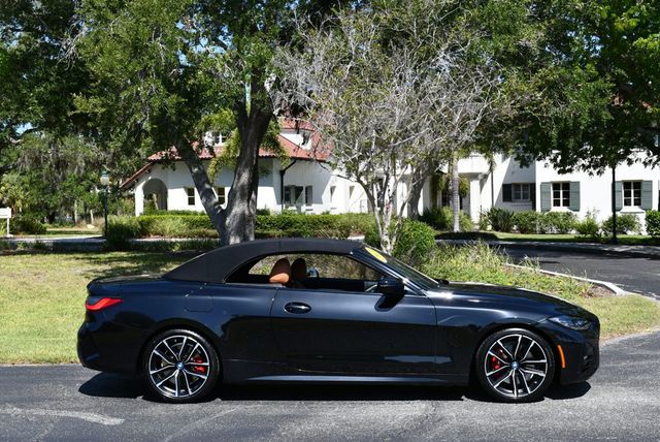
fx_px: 954
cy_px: 221
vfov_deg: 26.0
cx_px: 330
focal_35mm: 52
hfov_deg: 38.2
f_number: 8
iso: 125
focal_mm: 26
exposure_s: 1/250
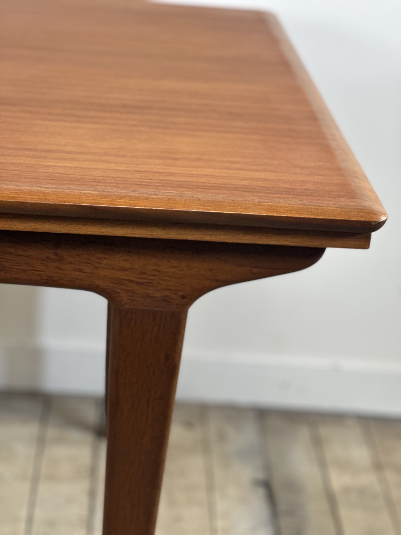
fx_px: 1189
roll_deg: -5.4
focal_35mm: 77
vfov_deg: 25.3
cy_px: 268
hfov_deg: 19.1
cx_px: 200
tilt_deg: -21.8
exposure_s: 1/33
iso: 125
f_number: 2.8
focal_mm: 9
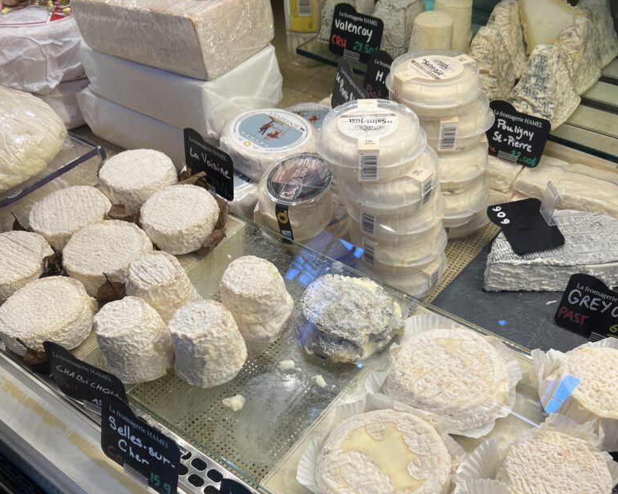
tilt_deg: -50.8
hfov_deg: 52.8
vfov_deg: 42.0
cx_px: 308
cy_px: 371
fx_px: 622
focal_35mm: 34
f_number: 1.5
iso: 64
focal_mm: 5.7
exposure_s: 1/120
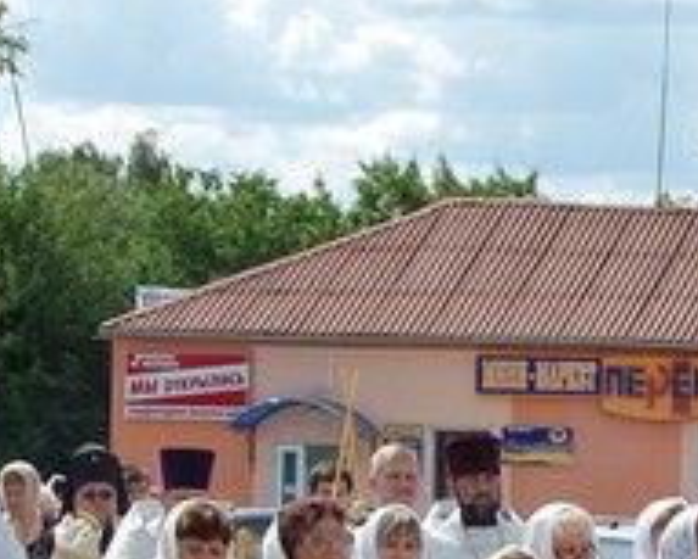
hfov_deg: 8.1
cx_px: 826
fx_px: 4878
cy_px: 431
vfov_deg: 6.6
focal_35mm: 236
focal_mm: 40
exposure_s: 1/320
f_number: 9
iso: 200
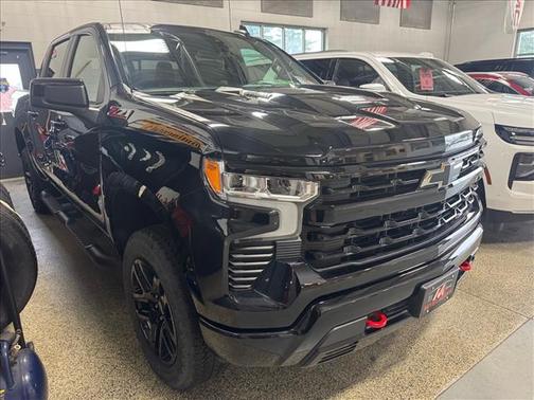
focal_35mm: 24
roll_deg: +1.7
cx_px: 267
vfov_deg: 56.8
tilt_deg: -16.7
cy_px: 200
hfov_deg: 71.6
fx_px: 370
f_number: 1.78
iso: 500
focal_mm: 6.76
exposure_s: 1/60
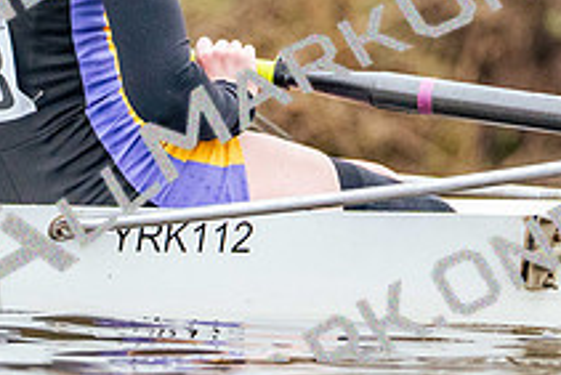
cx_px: 510
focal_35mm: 1251
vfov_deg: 1.1
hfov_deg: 1.6
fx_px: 19507
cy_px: -94
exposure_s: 1/2000
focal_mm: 456
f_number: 6.3
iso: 8000
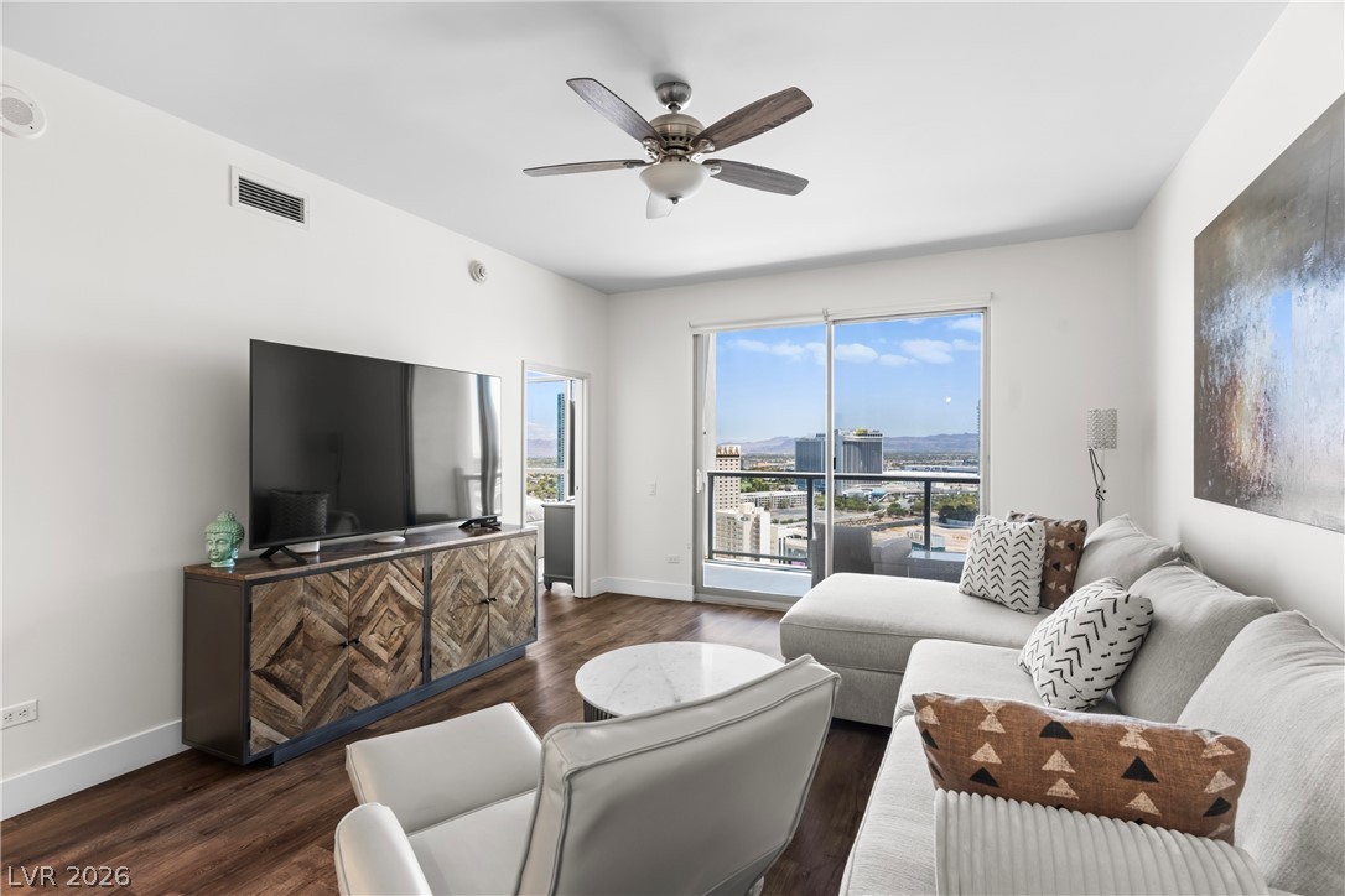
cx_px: 672
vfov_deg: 70.4
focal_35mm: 17
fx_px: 635
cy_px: 448
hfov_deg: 93.3
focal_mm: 17
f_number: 8
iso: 400
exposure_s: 1/20
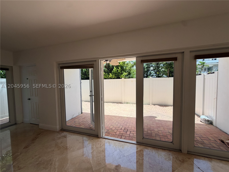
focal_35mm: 14
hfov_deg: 102.1
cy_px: 86
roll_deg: +0.8
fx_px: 93
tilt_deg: -2.8
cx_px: 114
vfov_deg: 85.7
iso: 50
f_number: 2.2
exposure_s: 1/502
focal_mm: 2.22
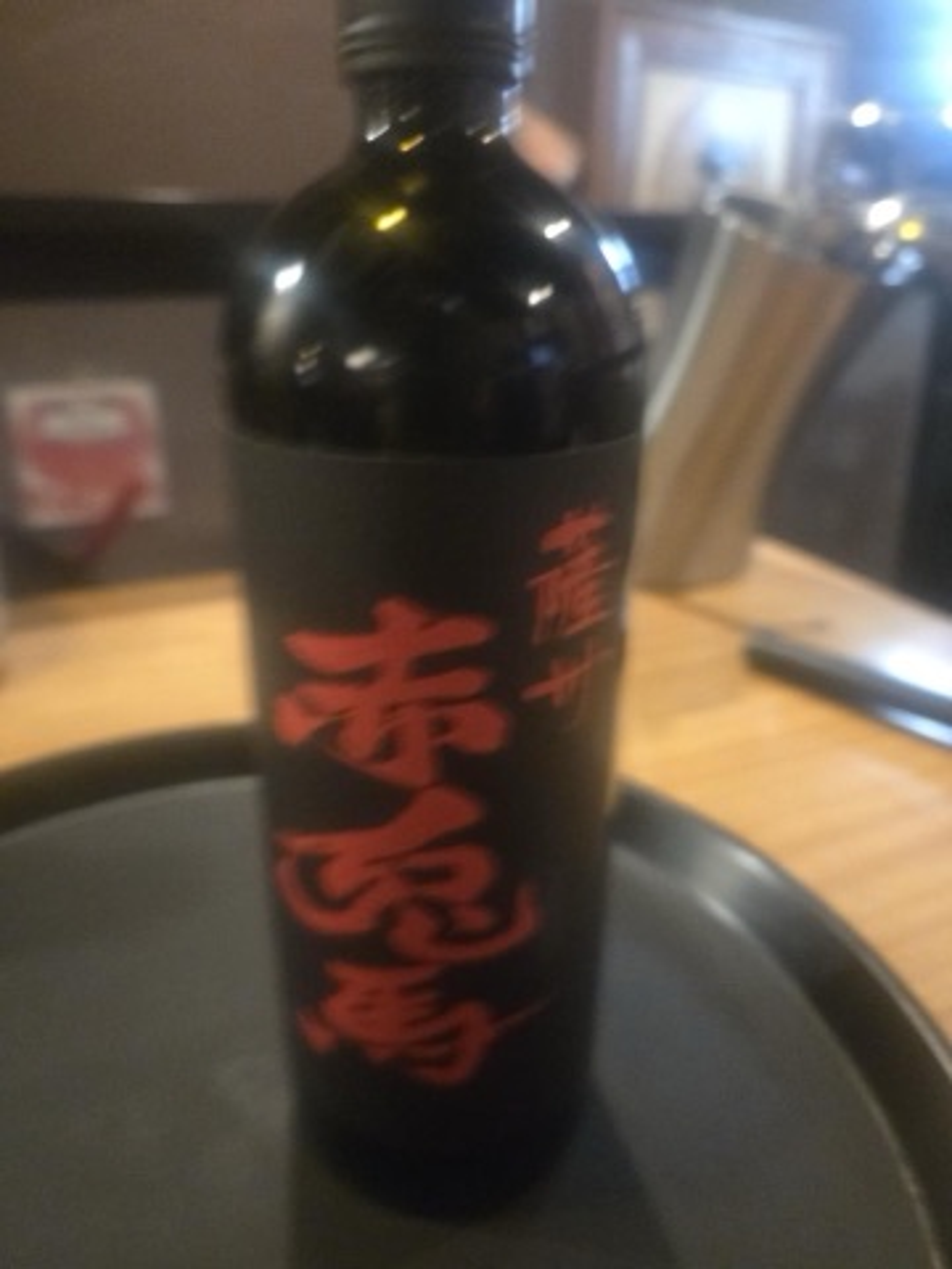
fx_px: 843
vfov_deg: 73.9
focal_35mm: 23
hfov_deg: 58.9
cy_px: 634
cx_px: 476
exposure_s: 1/15
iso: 1600
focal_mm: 5.4
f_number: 1.8
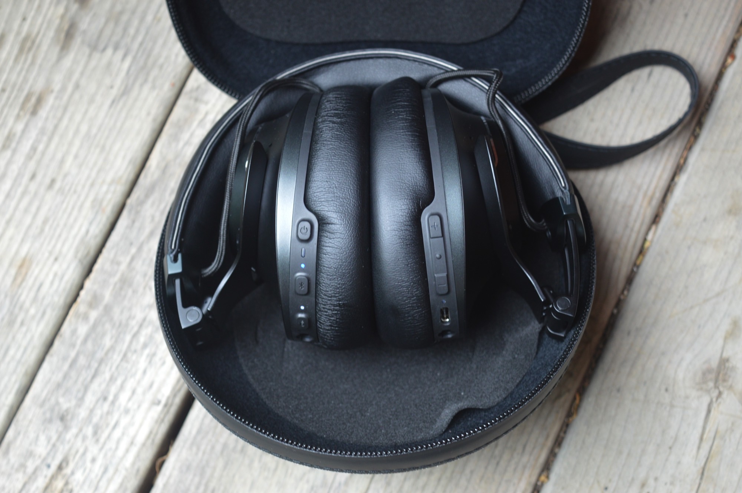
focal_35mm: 69
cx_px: 371
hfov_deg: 29.3
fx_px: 1421
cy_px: 246
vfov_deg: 19.7
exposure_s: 1/40
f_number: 5
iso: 400
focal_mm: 46
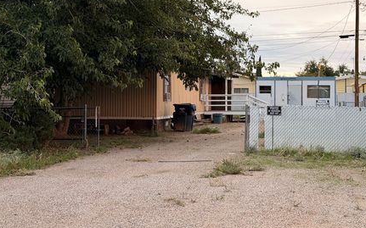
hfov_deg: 34.5
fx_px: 588
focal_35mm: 59
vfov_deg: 21.9
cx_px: 207
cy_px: 84
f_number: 1.78
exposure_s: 1/60
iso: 125
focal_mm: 6.76
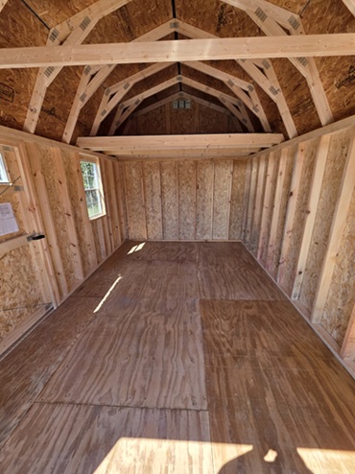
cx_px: 178
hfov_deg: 89.9
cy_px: 237
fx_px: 178
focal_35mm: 13
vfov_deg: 106.2
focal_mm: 2.2
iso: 40
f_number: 1.9
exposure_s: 1/320
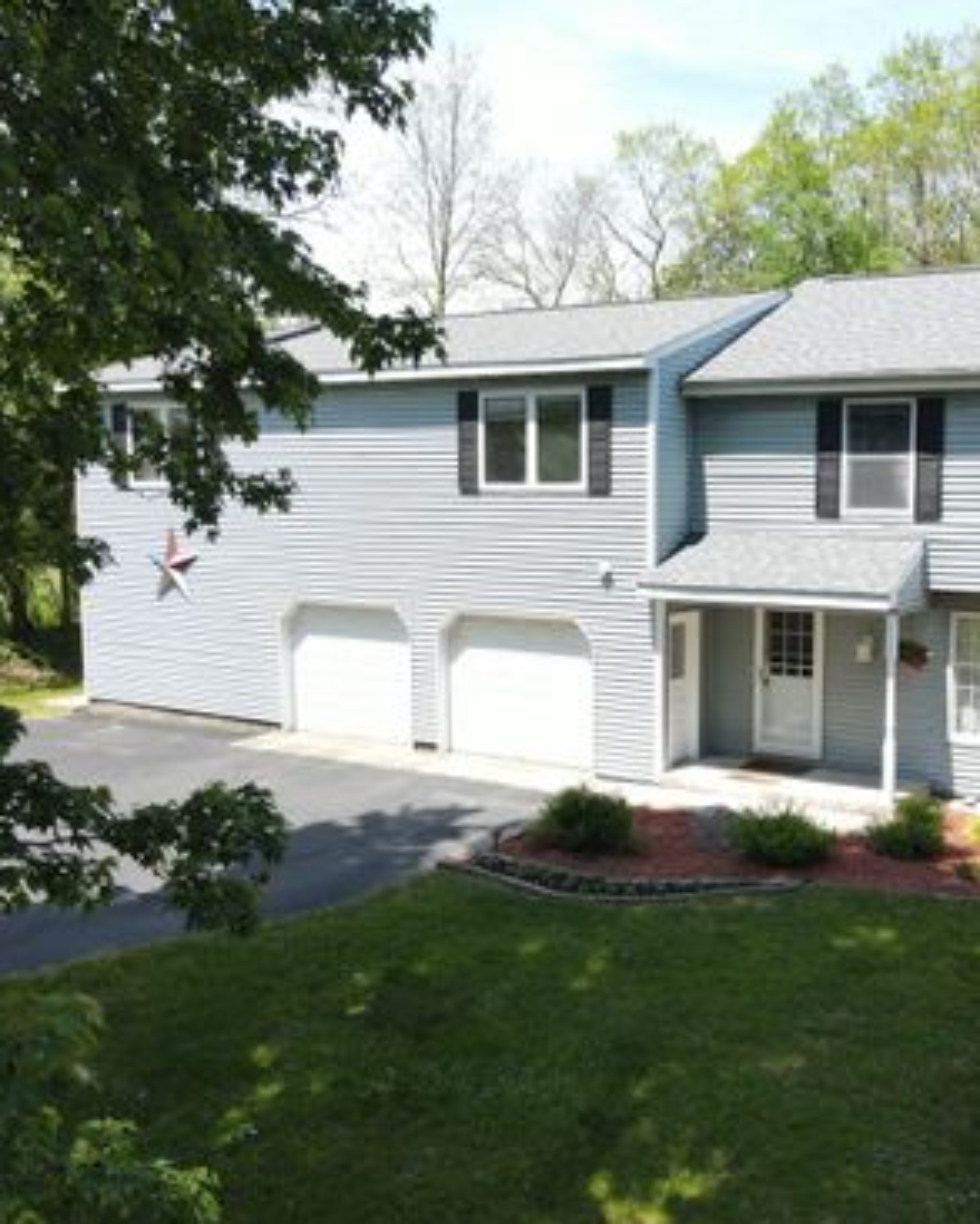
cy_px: 624
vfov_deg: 55.6
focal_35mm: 32
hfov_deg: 44.5
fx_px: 1160
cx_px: 719
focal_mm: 4.5
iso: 100
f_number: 2.8
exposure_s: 1/240
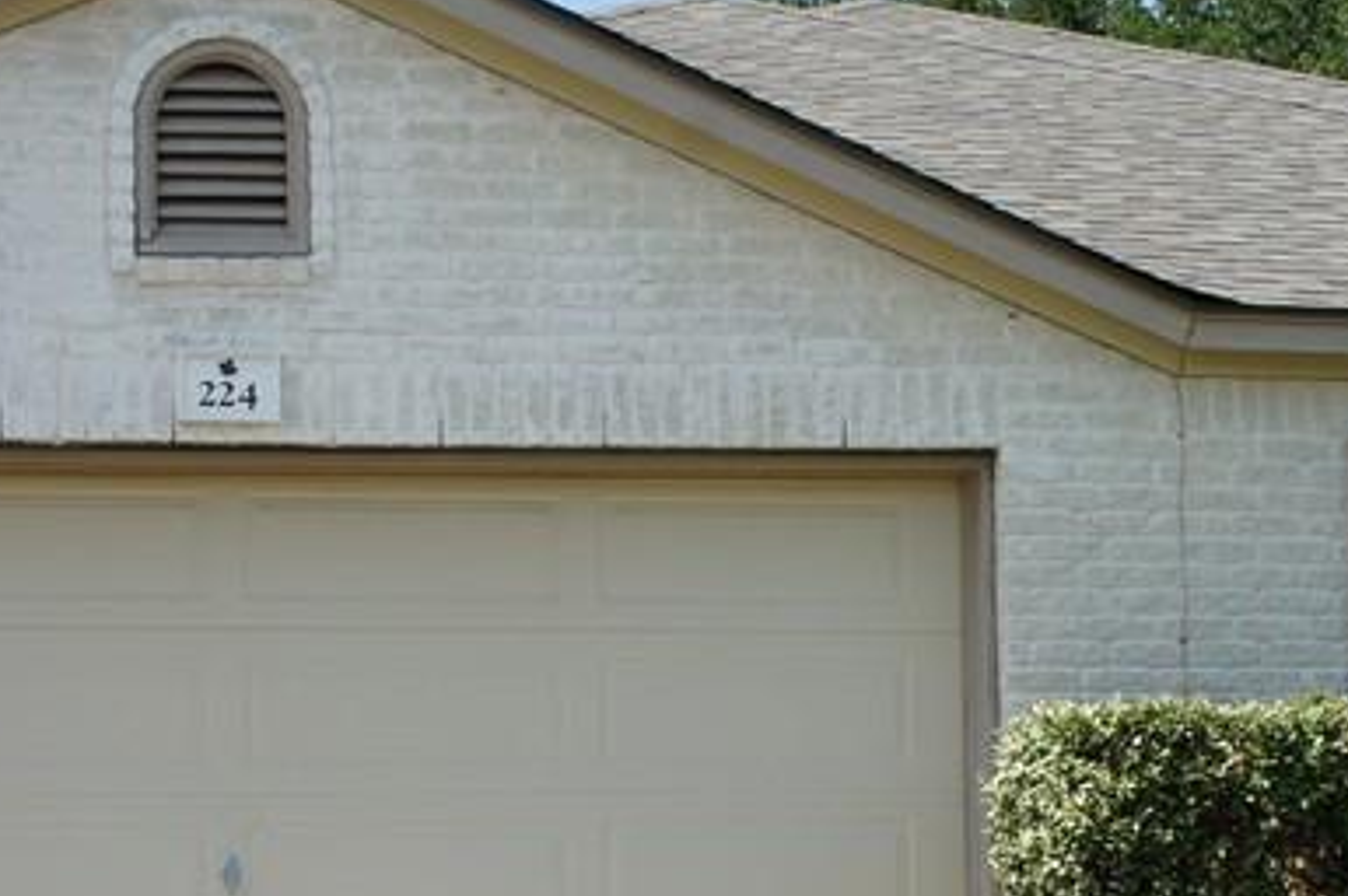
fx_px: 3644
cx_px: 895
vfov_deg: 13.9
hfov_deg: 20.9
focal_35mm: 97
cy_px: 732
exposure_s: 1/250
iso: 200
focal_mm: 23
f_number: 11
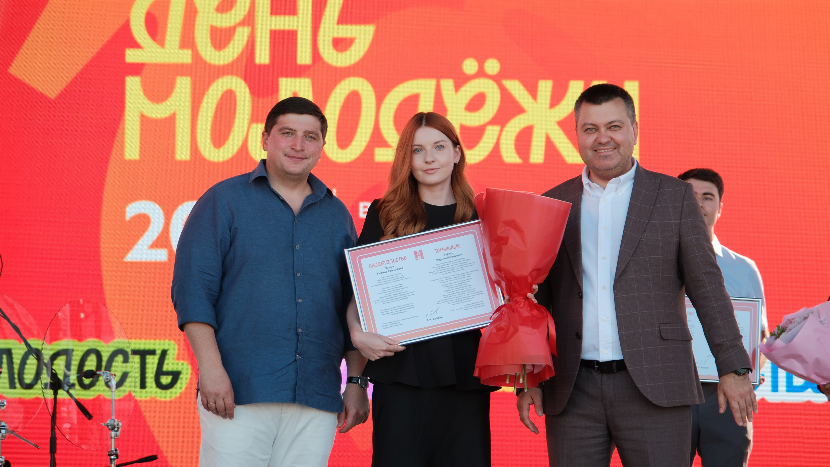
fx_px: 2773
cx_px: 414
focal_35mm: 126
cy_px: 252
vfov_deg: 9.6
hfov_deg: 17.0
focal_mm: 80
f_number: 4
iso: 320
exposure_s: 1/320
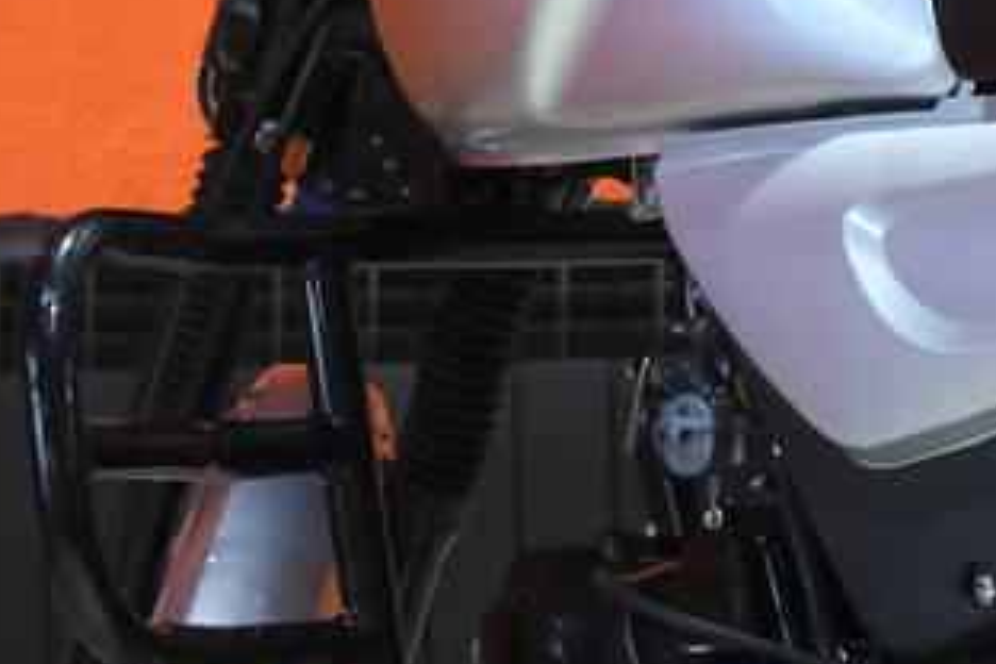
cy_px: 18
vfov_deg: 5.5
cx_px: 1277
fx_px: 6944
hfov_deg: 8.1
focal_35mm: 251
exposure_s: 1/100
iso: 1600
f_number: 4
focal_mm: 32.5
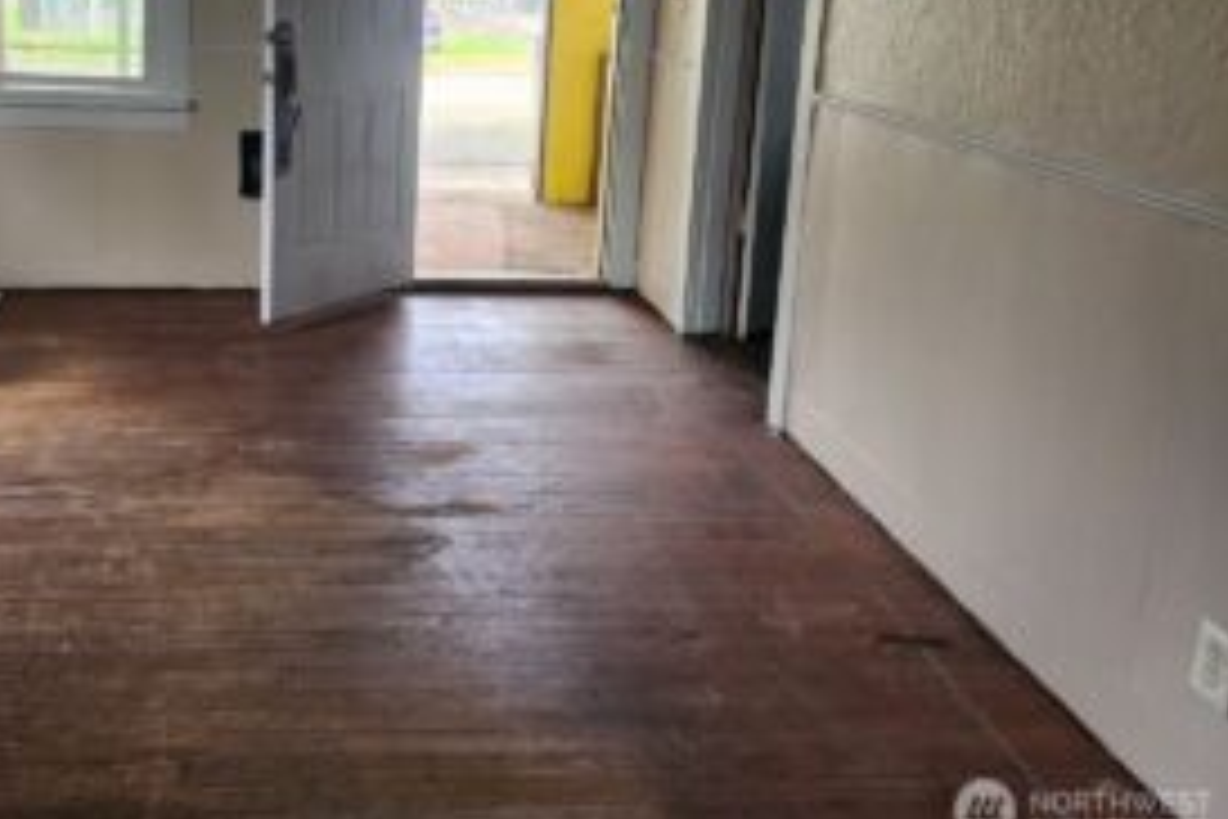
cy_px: 180
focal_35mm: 35
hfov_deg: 52.6
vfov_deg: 36.7
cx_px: 346
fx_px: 1194
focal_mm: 6.4
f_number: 1.8
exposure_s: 1/180
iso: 125
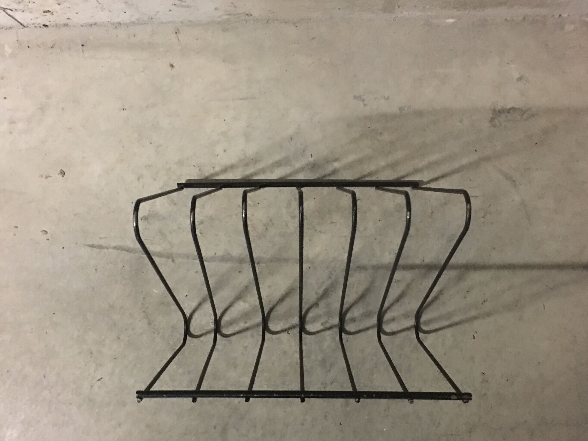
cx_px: 307
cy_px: 262
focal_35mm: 35
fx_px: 595
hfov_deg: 52.6
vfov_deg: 40.5
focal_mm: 4.15
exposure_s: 1/4
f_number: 2.2
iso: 125
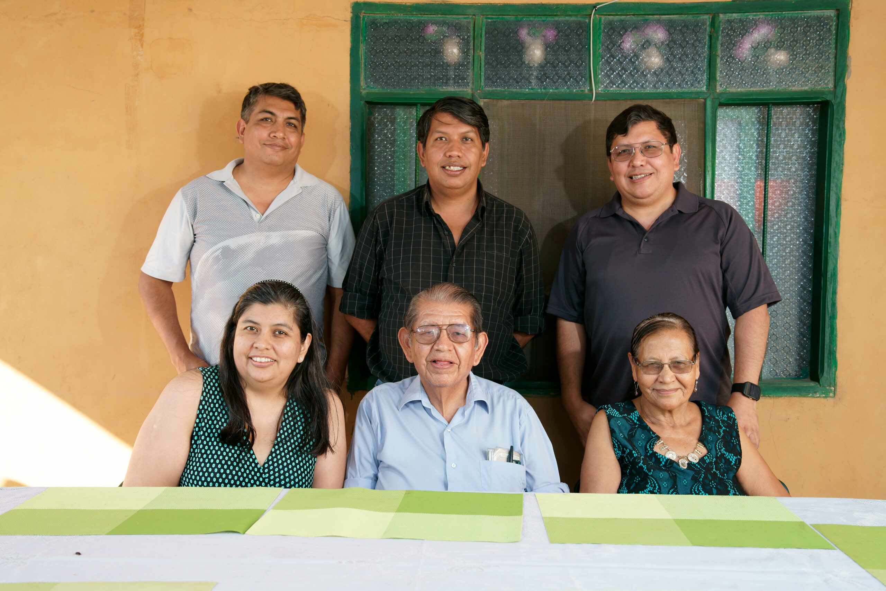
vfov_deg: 34.2
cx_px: 443
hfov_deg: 49.5
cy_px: 296
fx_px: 960
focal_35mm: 39
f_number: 5.6
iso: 200
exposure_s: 1/60
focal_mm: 39
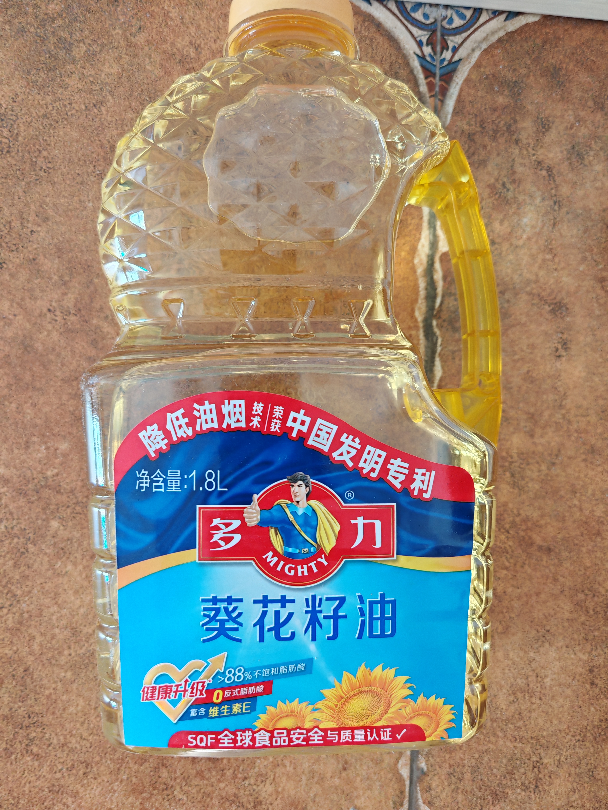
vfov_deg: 65.3
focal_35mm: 27
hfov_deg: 51.4
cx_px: 304
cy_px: 405
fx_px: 632
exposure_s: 1/50
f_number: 1.9
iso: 640
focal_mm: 6.67
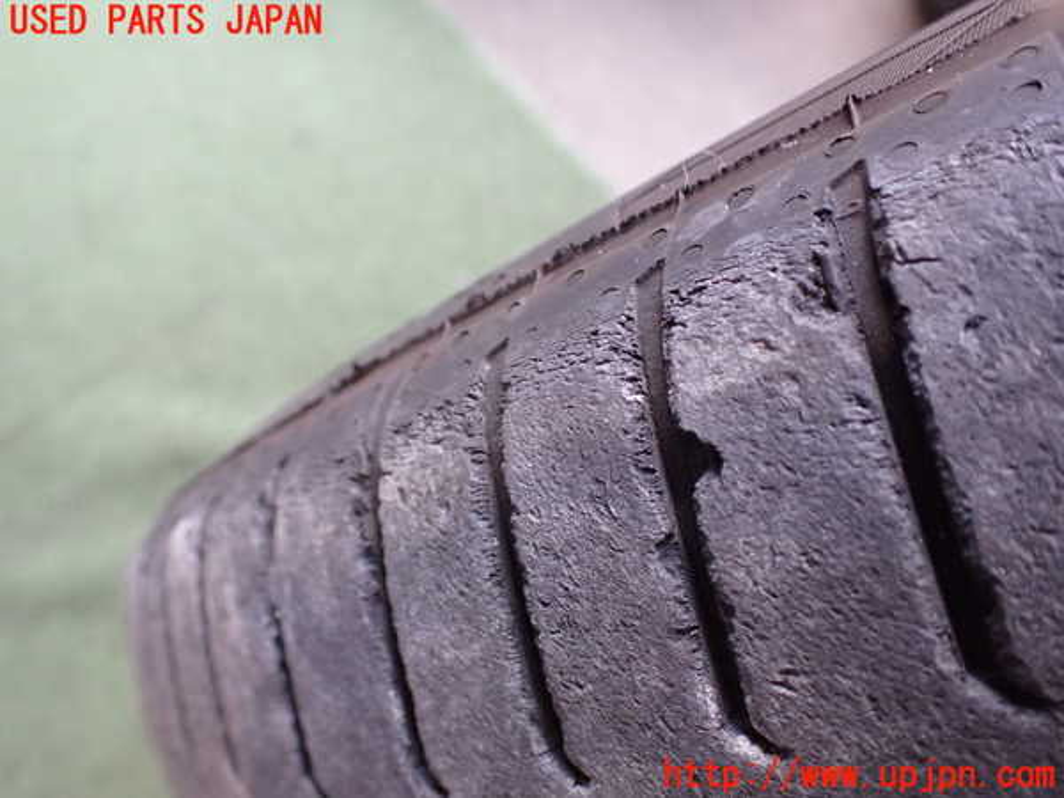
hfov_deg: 60.0
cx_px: 532
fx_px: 922
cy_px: 399
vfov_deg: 46.8
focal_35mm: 30
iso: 500
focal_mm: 5.4
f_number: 2.3
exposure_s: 1/125
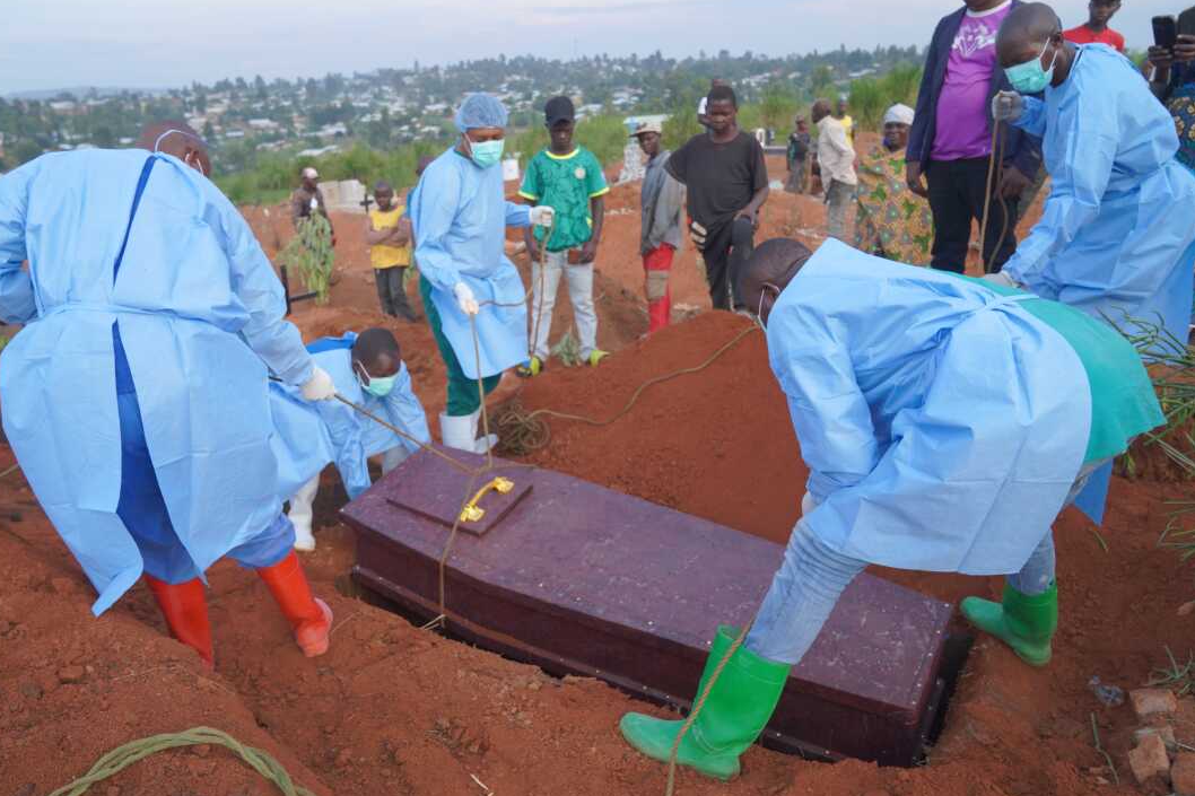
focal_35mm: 26
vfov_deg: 49.5
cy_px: 403
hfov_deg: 69.4
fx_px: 863
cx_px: 576
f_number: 4.5
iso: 500
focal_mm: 25
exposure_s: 1/400
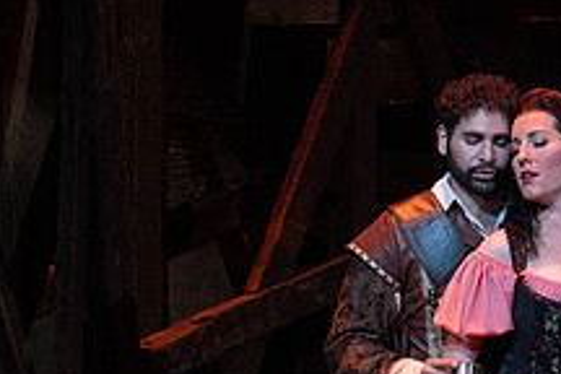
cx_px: 432
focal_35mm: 697
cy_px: 103
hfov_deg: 3.0
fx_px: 10861
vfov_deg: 2.0
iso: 6400
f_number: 8
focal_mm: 200
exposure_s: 1/250
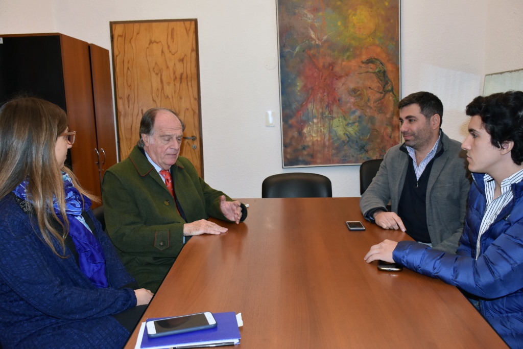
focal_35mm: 33
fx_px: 479
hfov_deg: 57.2
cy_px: 174
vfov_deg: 40.0
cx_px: 262
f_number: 3.5
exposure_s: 1/60
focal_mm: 22
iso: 1250
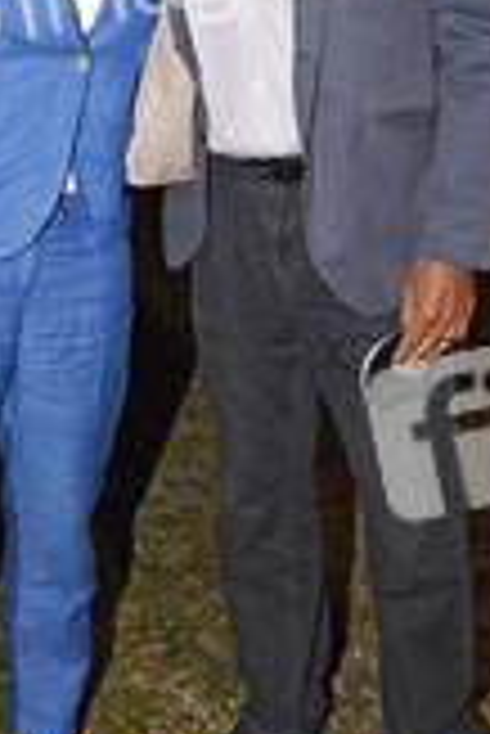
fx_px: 1548
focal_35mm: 76
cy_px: 189
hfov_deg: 18.0
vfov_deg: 26.3
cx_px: 189
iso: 1600
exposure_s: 1/60
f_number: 6.3
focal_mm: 31
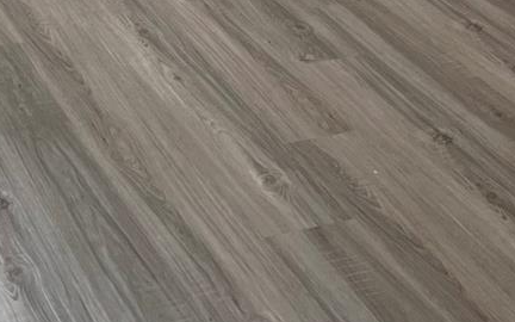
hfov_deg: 20.9
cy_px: -405
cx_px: 80
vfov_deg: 11.4
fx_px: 1375
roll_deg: -2.7
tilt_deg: -7.5
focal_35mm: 98
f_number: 1.5
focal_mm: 5.7
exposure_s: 1/60
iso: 64
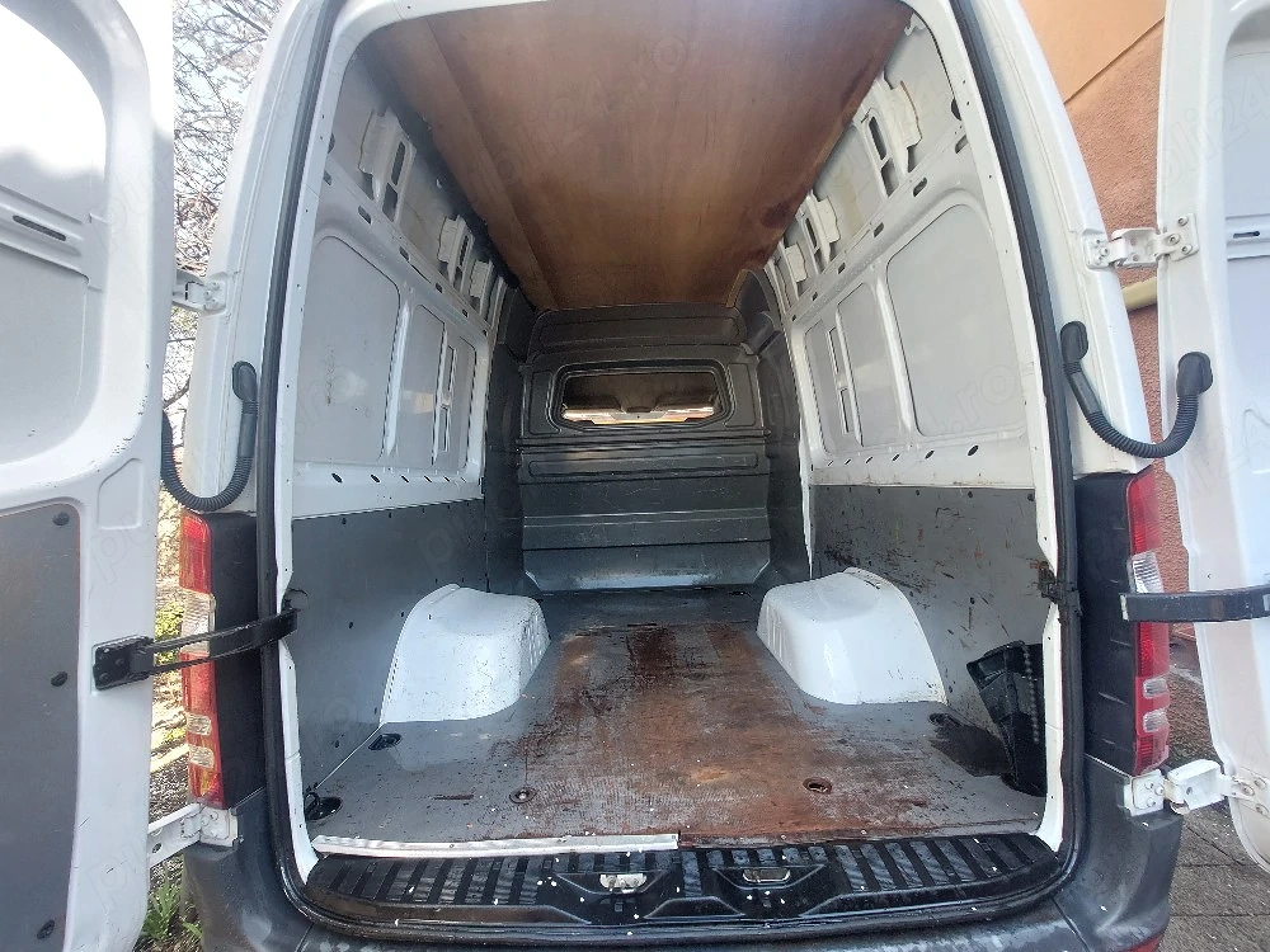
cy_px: 476
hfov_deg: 106.2
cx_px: 635
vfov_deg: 89.9
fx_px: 477
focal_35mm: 13
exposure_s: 1/100
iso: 64
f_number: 2.2
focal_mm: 1.74
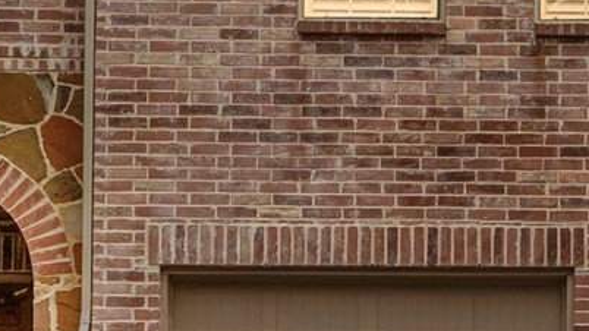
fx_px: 2561
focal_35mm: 164
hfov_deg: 13.1
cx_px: 448
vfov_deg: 7.4
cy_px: 352
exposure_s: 1/800
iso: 640
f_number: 9
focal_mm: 19.4
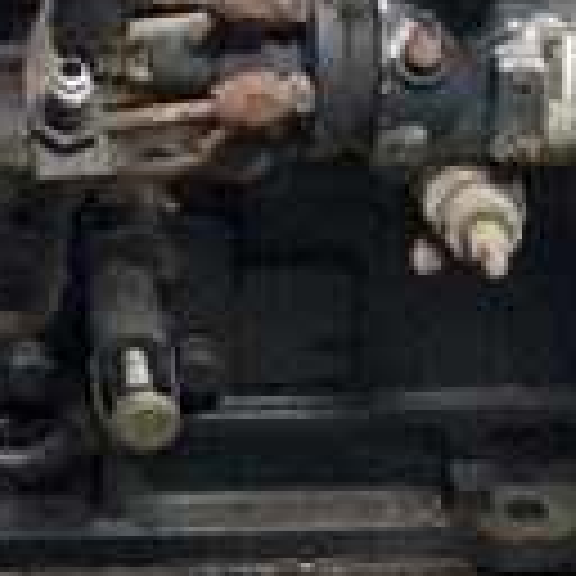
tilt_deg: -25.9
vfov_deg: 8.5
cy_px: -410
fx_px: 3727
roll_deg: -1.7
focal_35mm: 198
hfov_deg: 8.7
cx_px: -171
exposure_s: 1/40
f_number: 1.8
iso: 320
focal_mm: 3.99
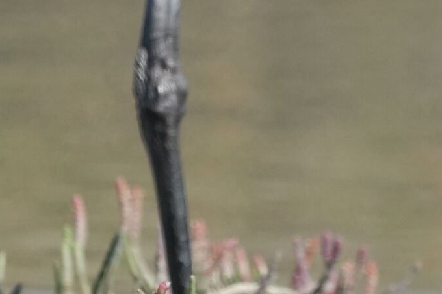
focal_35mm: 3557
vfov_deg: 0.4
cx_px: 392
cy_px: -446
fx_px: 43659
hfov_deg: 0.6
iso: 1000
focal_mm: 560
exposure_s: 1/2500
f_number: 6.3
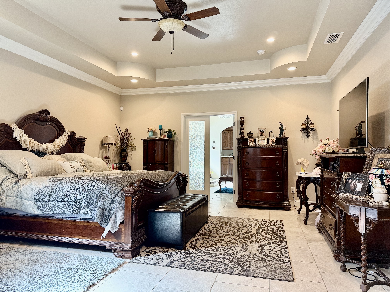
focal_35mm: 24
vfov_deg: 56.8
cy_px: 146
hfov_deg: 71.6
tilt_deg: +2.2
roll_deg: +0.1
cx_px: 195
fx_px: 270
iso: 200
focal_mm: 6.76
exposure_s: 1/60
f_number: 1.78
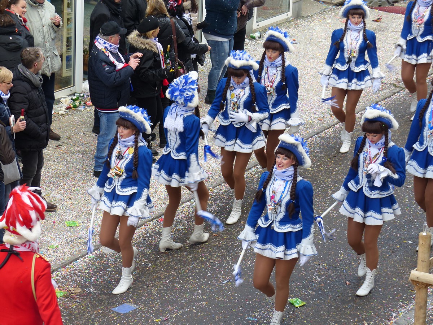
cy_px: 162
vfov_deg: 12.2
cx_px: 216
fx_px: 1514
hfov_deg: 16.3
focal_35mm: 121
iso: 100
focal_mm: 21.8
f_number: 3.2
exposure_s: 1/100
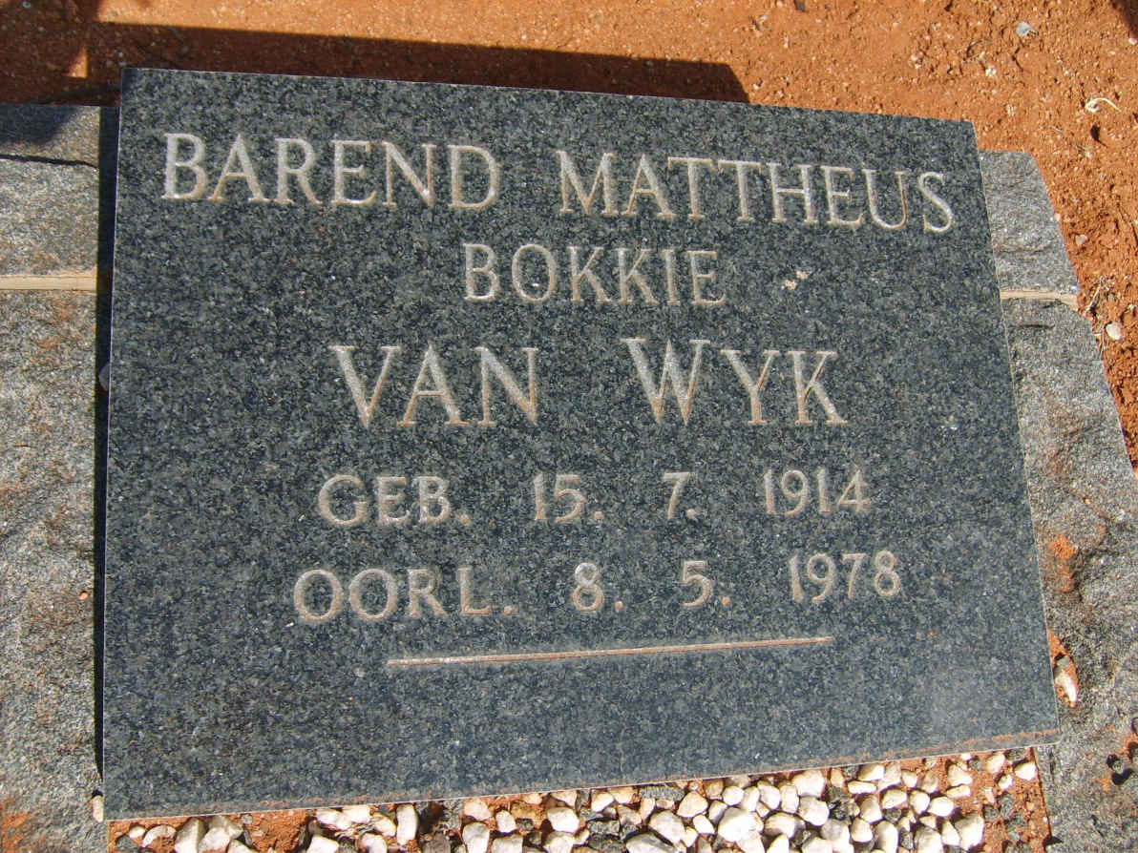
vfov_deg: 40.7
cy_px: 426
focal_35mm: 35
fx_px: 1151
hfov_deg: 52.6
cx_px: 569
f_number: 2.8
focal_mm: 5.8
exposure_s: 1/750
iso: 50
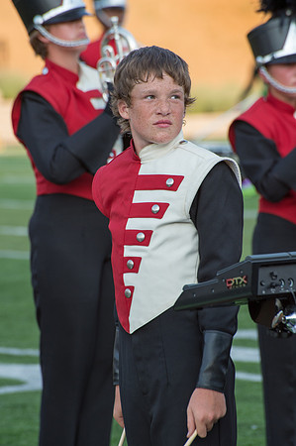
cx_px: 148
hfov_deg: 4.6
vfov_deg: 6.9
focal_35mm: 300
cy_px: 223
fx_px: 3708
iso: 640
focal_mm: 300
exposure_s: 1/320
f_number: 9
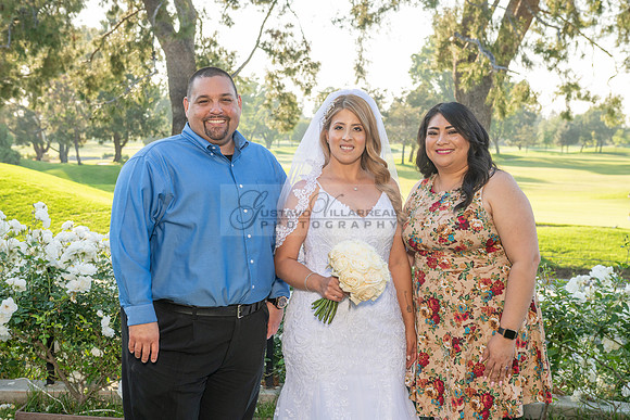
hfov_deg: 38.2
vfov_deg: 26.0
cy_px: 210
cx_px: 315
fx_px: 910
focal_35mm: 52
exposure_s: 1/160
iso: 200
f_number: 6.3
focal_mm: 52
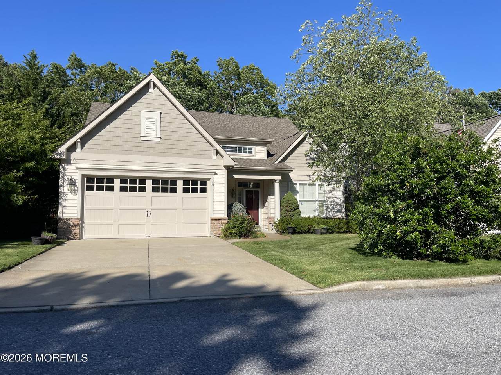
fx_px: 362
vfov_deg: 54.9
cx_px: 250
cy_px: 188
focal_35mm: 25
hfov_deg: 69.4
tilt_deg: +3.2
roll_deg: +3.1
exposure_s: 1/4348
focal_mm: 5.1
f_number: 1.6
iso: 32
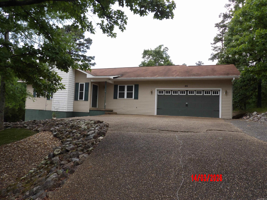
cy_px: 100
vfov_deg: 56.8
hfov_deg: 71.6
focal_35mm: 24
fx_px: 185
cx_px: 134
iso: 100
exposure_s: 1/485
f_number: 3.2
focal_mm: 4.3
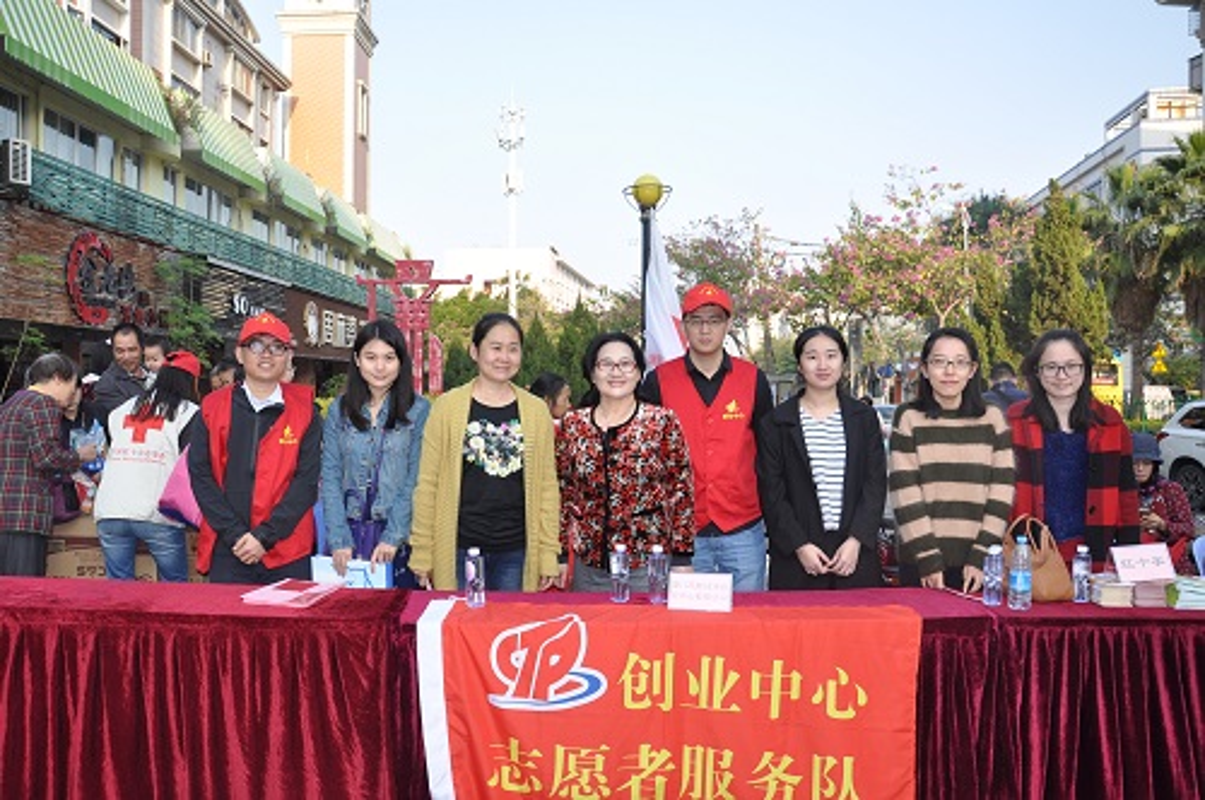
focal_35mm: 27
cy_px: 400
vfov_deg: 47.8
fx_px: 903
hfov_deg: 67.4
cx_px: 602
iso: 200
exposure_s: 1/200
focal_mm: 18
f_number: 6.3
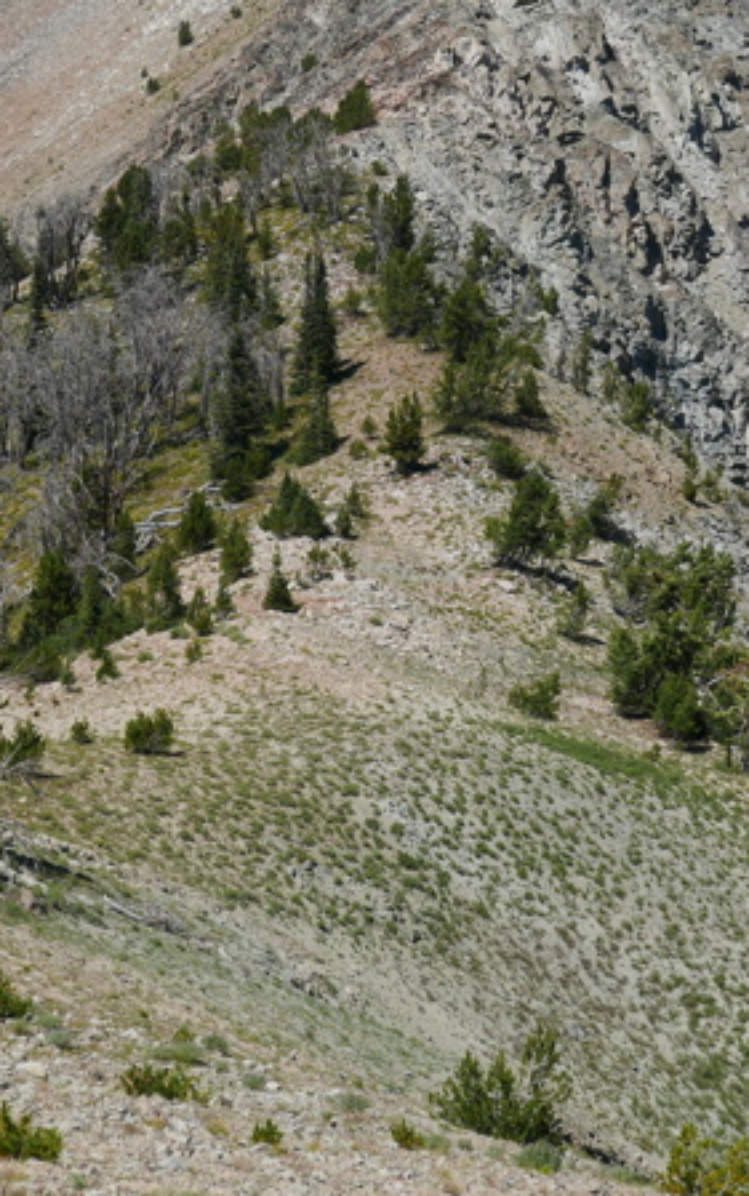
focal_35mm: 89
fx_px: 2904
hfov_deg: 14.7
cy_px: 344
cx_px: 382
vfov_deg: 23.1
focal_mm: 22
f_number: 5.6
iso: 200
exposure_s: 1/1300
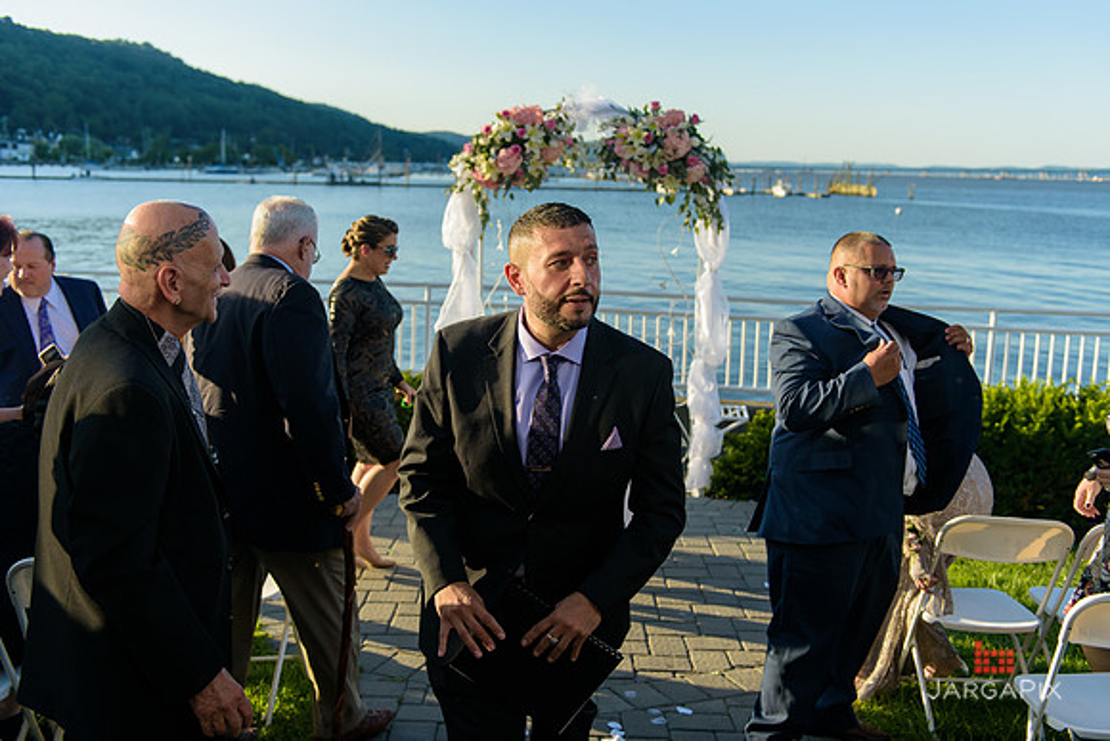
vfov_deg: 37.9
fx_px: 1079
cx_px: 555
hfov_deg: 54.4
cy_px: 370
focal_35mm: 35
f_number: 3.2
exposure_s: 1/1600
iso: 200
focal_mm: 35
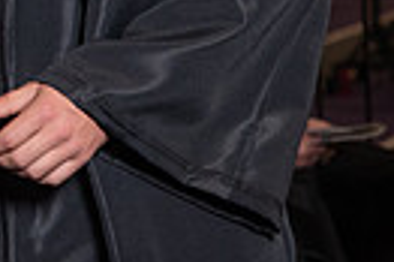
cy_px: -264
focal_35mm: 376
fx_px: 4110
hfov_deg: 5.4
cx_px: -361
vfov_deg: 3.6
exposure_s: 1/200
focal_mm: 85
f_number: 5
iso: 1000
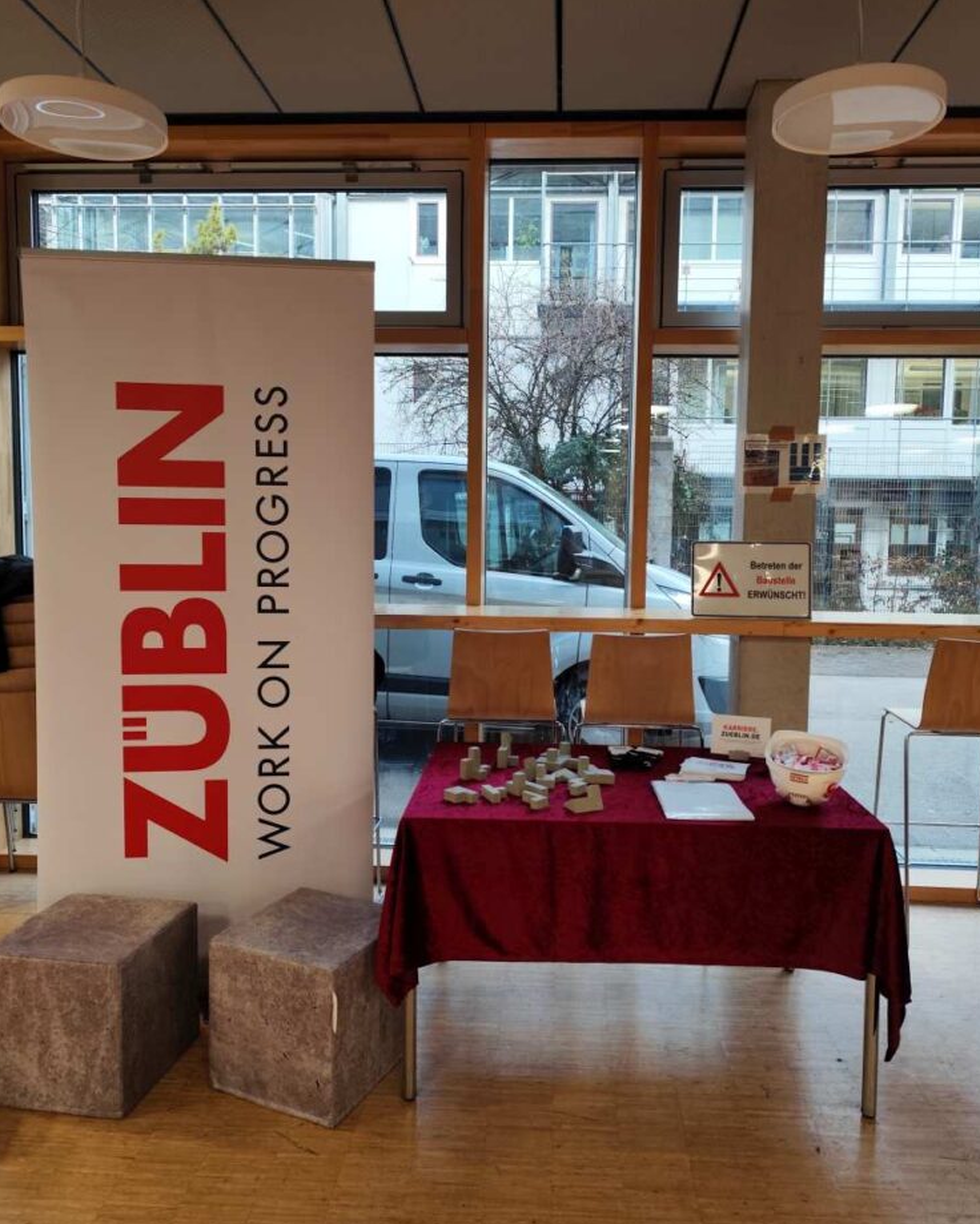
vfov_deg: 68.1
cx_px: 507
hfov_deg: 56.8
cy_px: 593
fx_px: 906
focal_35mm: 25
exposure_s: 1/100
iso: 200
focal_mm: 6.19
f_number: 1.65
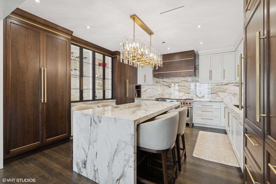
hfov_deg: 96.7
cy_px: 92
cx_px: 138
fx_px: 123
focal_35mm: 16
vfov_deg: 73.7
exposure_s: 1/50
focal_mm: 16
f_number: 8
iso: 320
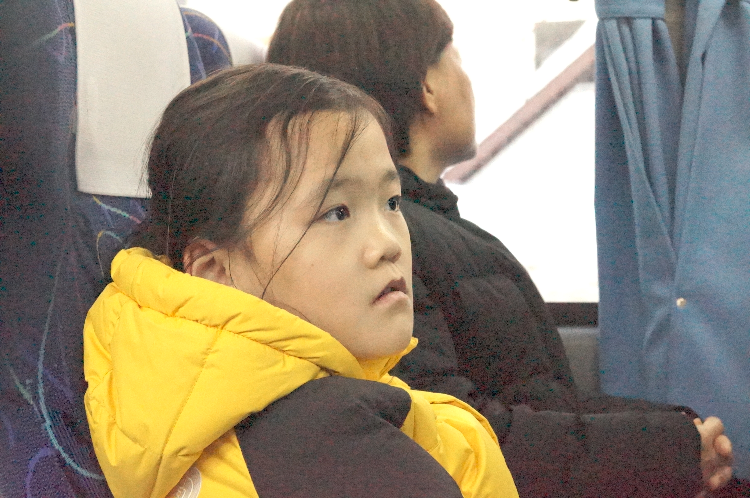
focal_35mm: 60
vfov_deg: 22.6
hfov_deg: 33.4
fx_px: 1249
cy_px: 249
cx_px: 375
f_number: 8
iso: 16000
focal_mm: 40
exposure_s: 1/200
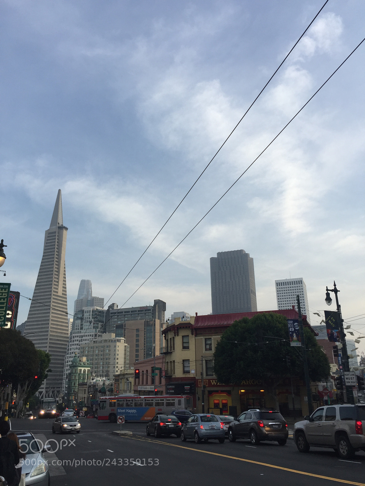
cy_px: 243
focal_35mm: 29
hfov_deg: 48.2
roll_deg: +1.4
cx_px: 182
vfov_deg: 61.7
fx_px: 408
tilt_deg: +21.0
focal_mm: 4.15
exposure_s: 1/824
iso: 32
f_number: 2.2
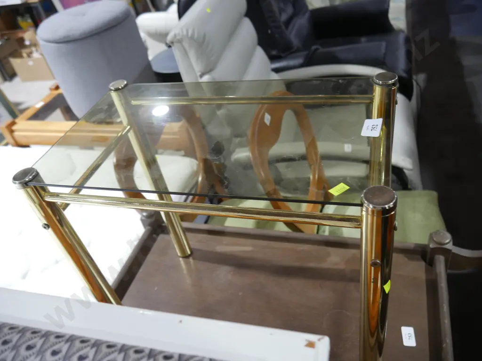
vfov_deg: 49.7
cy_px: 180
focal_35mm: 28
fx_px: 390
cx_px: 241
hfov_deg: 63.4
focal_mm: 14
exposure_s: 1/60
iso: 800
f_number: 3.5
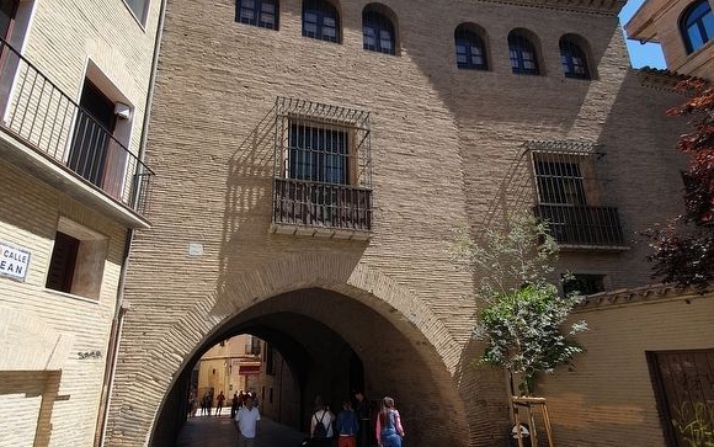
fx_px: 370
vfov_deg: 62.0
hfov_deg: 87.9
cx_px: 346
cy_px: 254
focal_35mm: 19
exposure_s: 1/564
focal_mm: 1.8
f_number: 2.2
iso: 50
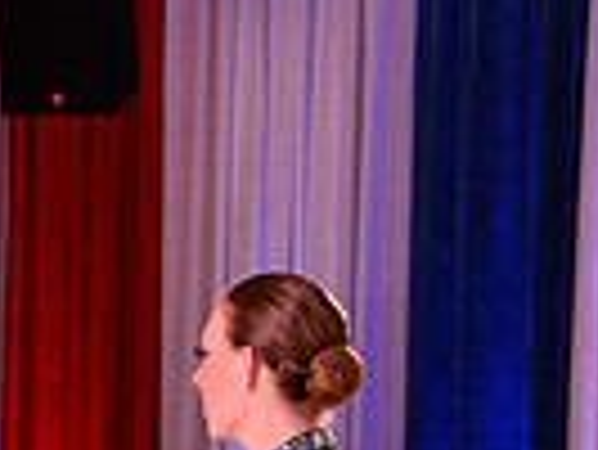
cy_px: 788
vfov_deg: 4.7
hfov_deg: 6.3
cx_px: -124
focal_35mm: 313
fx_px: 5412
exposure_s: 1/250
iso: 2500
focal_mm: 75
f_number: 5
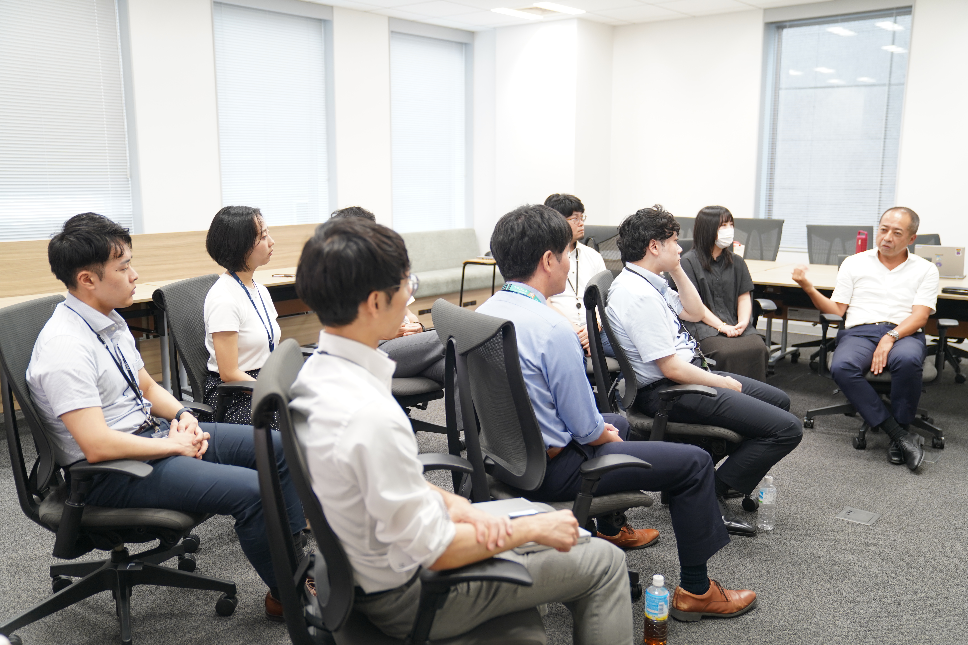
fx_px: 887
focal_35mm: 33
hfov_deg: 57.2
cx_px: 484
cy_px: 322
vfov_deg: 40.0
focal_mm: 33
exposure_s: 1/30
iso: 500
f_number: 2.8
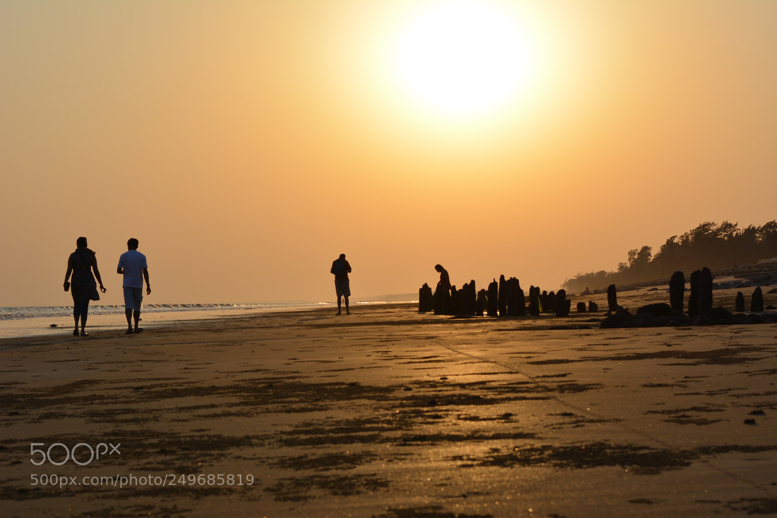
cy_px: 259
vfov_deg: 16.5
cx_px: 388
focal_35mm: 82
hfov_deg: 24.6
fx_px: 1780
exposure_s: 1/320
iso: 100
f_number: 9
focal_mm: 55
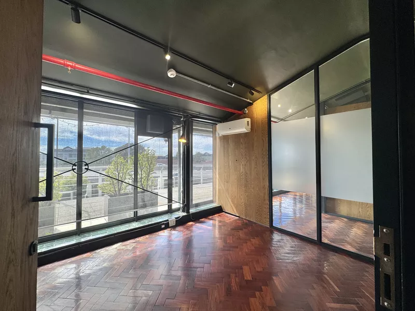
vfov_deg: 85.7
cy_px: 156
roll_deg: +0.5
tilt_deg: +0.7
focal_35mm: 14
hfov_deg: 102.1
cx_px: 208
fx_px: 168
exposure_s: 1/100
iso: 50
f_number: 2.2
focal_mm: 2.22
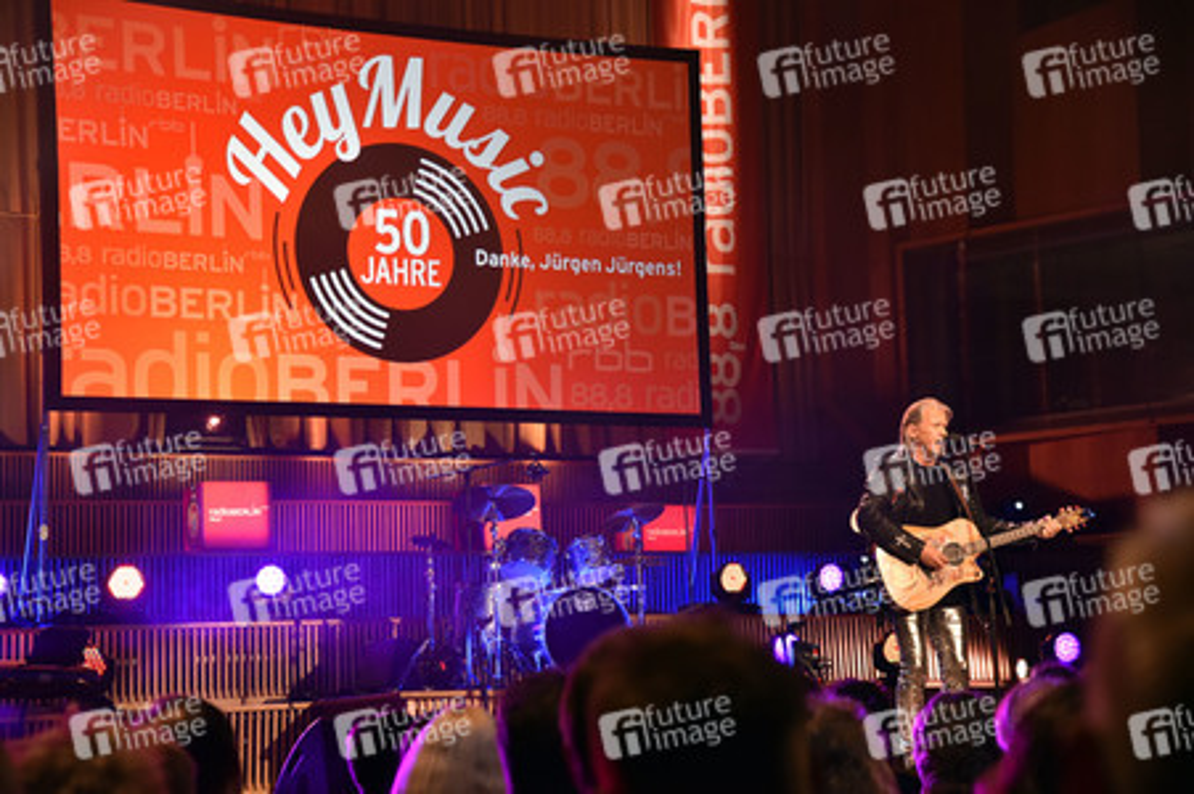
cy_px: 397
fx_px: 2585
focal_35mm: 78
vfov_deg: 17.5
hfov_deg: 26.0
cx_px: 597
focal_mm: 78
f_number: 5.6
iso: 2000
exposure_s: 1/125
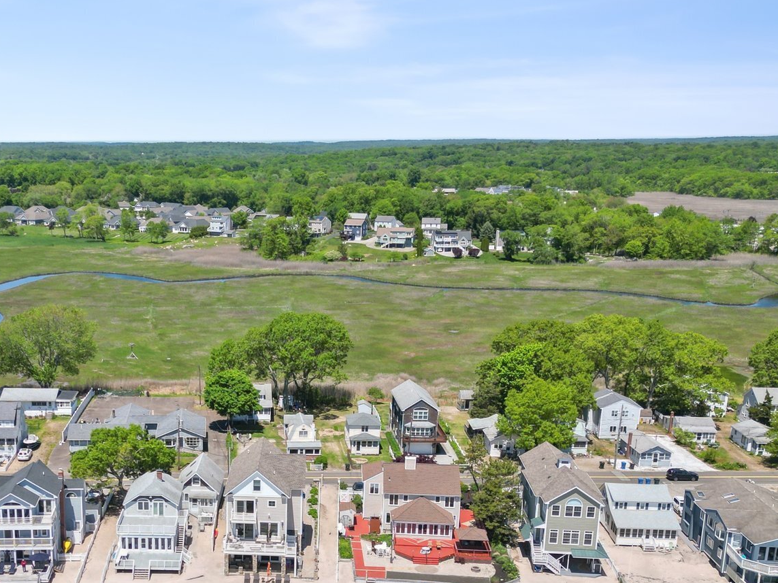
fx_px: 966
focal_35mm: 43
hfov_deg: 42.9
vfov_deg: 32.8
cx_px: 230
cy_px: 450
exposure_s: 1/3200
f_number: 1.7
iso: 140
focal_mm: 6.7
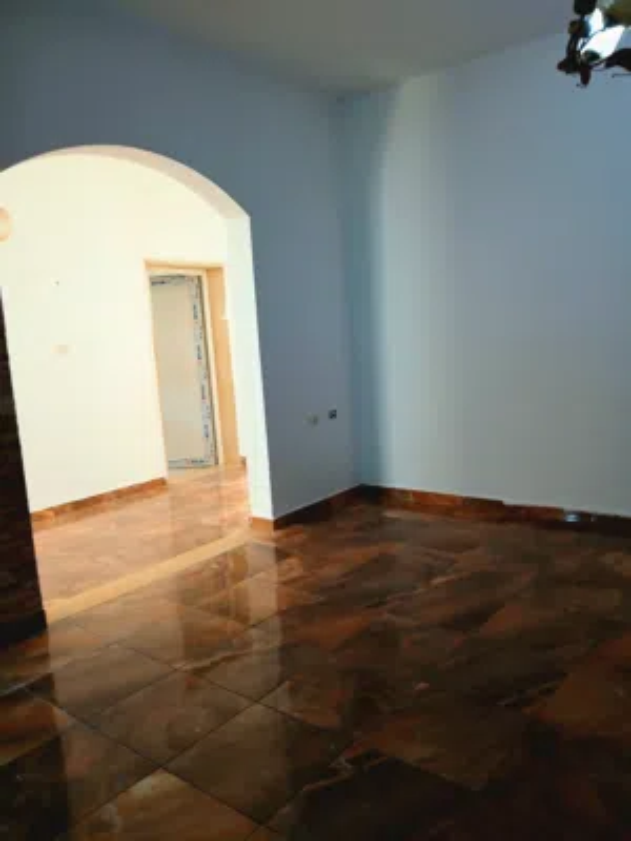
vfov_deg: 67.3
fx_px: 632
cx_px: 316
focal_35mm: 26
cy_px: 420
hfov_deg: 53.1
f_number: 1.8
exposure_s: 1/25.1
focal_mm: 3.98
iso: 250
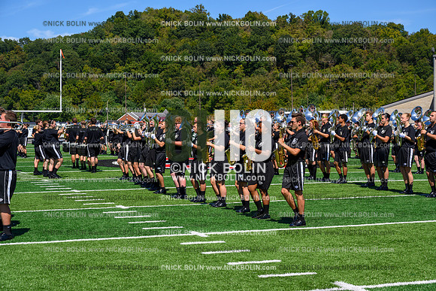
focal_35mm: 70
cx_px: 218
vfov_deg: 19.5
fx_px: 848
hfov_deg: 28.8
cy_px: 146
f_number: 8
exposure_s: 1/640
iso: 160
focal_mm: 70
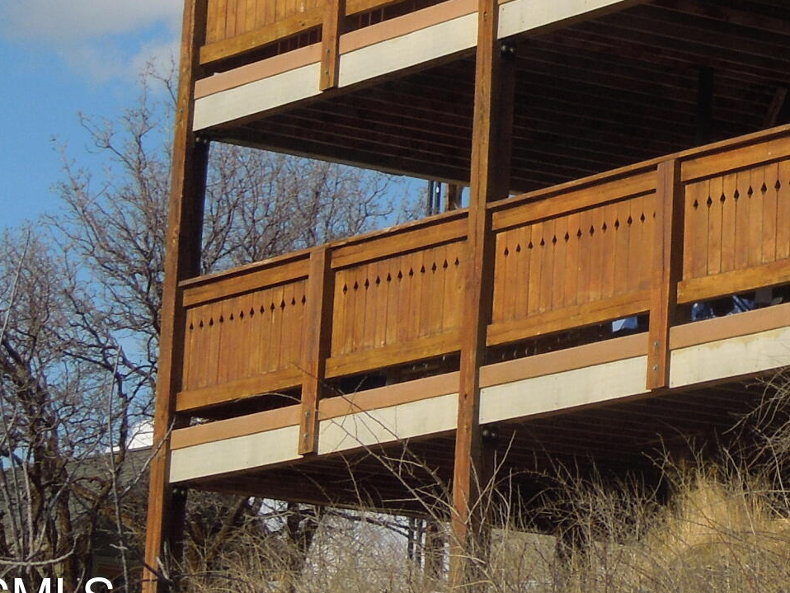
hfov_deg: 10.2
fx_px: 4360
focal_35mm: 191
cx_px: 1004
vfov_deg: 7.7
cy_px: -245
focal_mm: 11
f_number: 8.6
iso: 100
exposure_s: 1/200
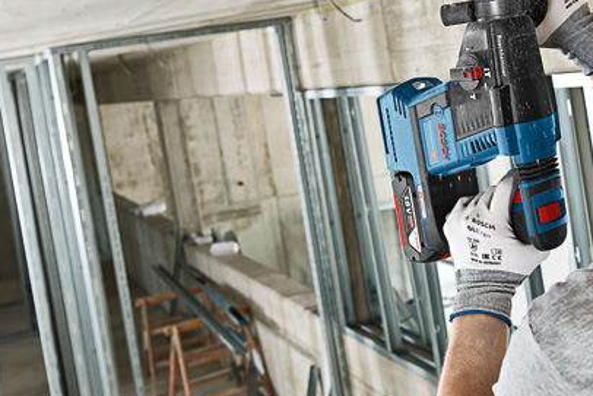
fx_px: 1038
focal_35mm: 63
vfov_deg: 21.3
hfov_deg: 31.5
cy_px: 70
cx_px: 418
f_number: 6.3
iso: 400
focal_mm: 32
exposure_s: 1/60
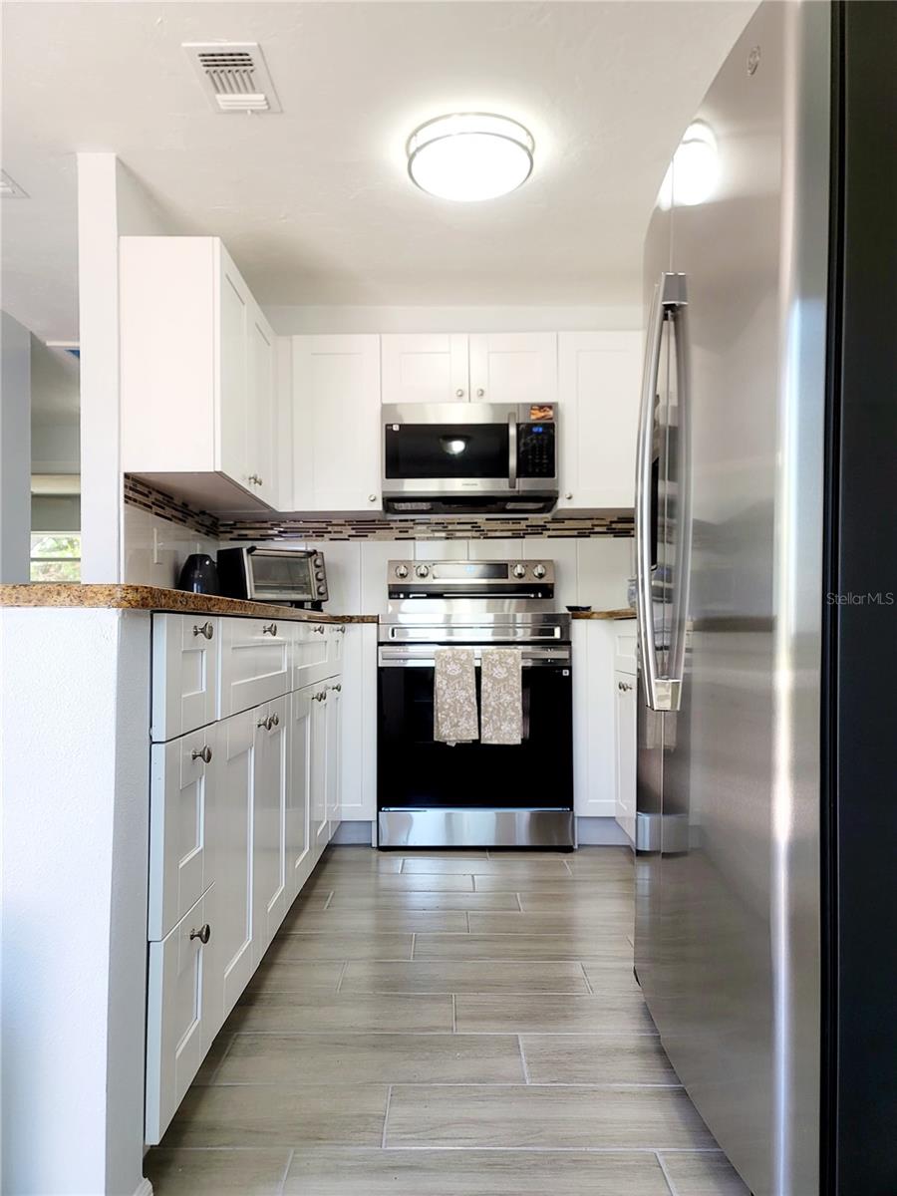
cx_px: 448
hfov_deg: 54.9
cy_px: 598
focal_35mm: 25
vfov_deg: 69.4
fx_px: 864
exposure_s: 1/120
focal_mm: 7
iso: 80
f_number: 1.8
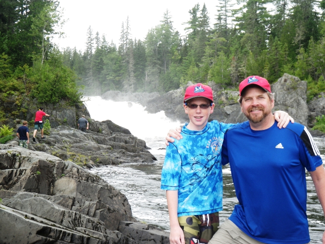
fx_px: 488
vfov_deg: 28.0
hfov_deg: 36.8
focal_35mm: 52
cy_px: 120
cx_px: 164
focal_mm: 9.1
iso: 80
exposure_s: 1/125
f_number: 4.4
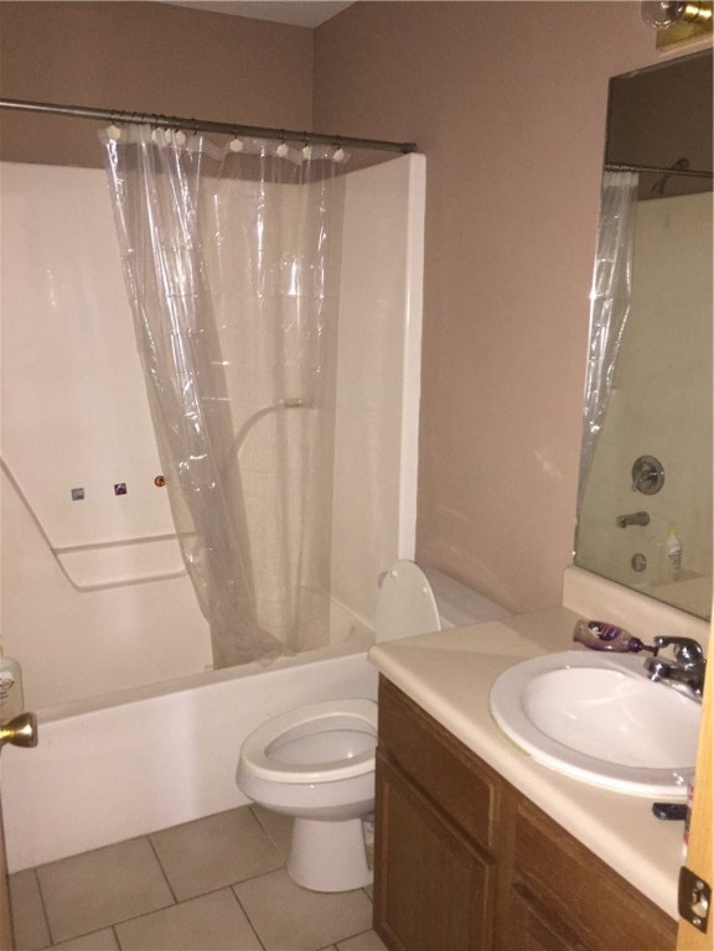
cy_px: 476
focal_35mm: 29
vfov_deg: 61.7
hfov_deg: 48.2
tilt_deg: -12.6
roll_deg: +0.3
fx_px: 798
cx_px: 357
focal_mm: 4.15
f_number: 2.2
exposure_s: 1/16
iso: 250
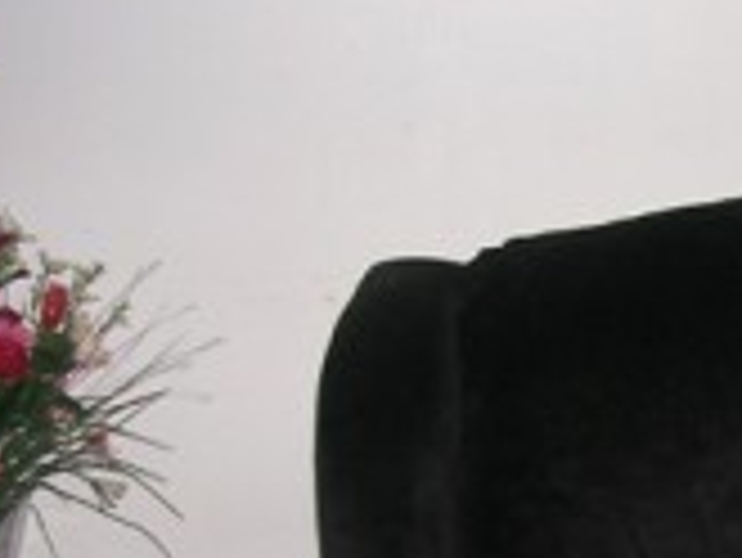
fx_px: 2209
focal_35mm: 103
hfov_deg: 18.2
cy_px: 626
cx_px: 868
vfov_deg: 14.0
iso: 56
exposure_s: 1/60.1
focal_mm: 5.8
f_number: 2.8
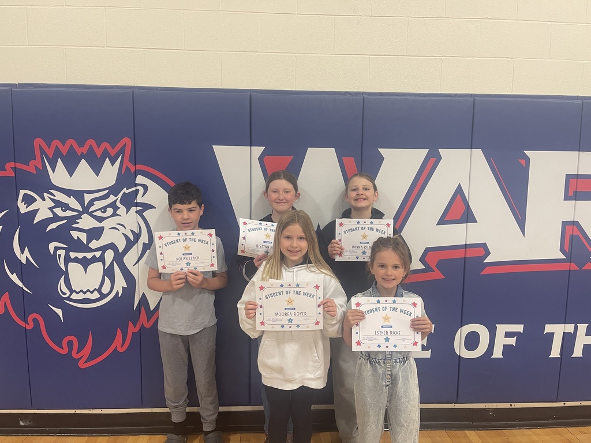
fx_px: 427
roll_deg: -0.4
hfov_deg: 69.4
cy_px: 222
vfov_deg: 54.9
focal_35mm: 25
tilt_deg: -6.7
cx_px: 296
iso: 125
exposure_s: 1/60
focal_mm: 5.1
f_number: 1.6
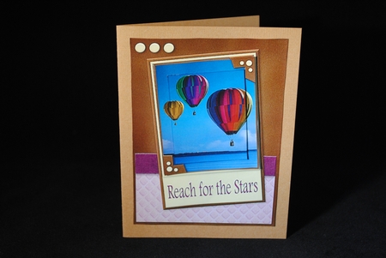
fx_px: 547
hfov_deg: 38.8
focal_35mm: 51
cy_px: 129
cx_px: 193
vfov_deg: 26.5
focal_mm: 34
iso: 500
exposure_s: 1/30
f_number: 5
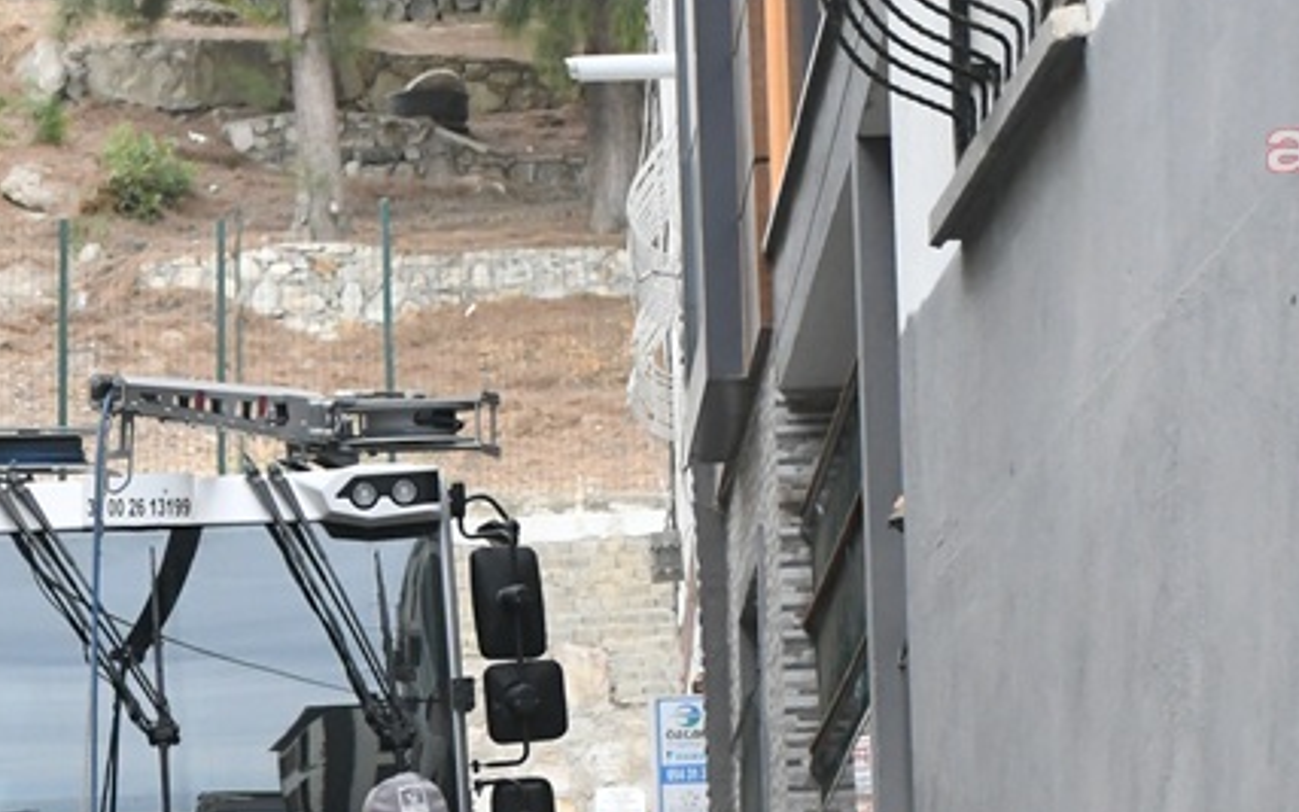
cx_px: -71
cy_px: 1058
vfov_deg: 7.3
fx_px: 6302
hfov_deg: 11.6
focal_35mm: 178
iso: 2200
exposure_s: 1/1600
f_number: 4.5
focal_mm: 45
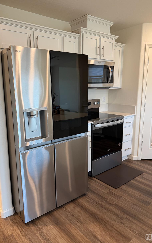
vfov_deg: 70.4
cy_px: 121
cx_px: 67
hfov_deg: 47.5
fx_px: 172
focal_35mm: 26
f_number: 1.78
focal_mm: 6.76
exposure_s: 1/60
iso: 320
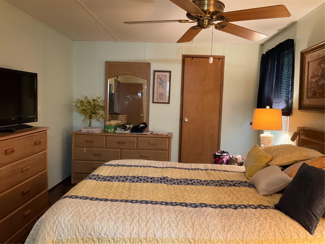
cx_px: 162
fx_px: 272
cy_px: 122
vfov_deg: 48.2
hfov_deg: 61.7
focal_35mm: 29
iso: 320
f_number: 1.8
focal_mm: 3
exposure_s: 1/60
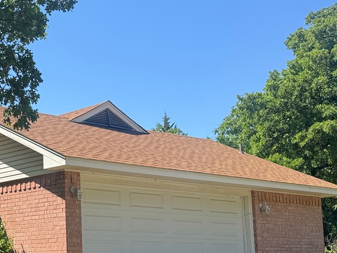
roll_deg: +1.1
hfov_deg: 27.3
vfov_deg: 22.0
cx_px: -17
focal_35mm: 66
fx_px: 643
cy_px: 195
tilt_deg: +8.3
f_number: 1.78
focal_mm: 6.76
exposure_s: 1/2041
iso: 80
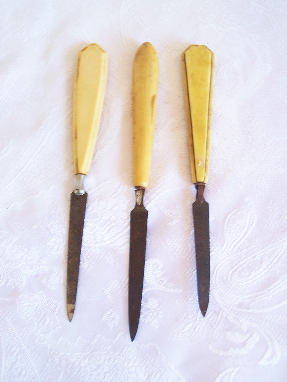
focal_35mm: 59
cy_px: 191
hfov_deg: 24.8
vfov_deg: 32.7
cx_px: 144
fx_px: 652
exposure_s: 1/8
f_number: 3.1
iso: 80
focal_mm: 9.8
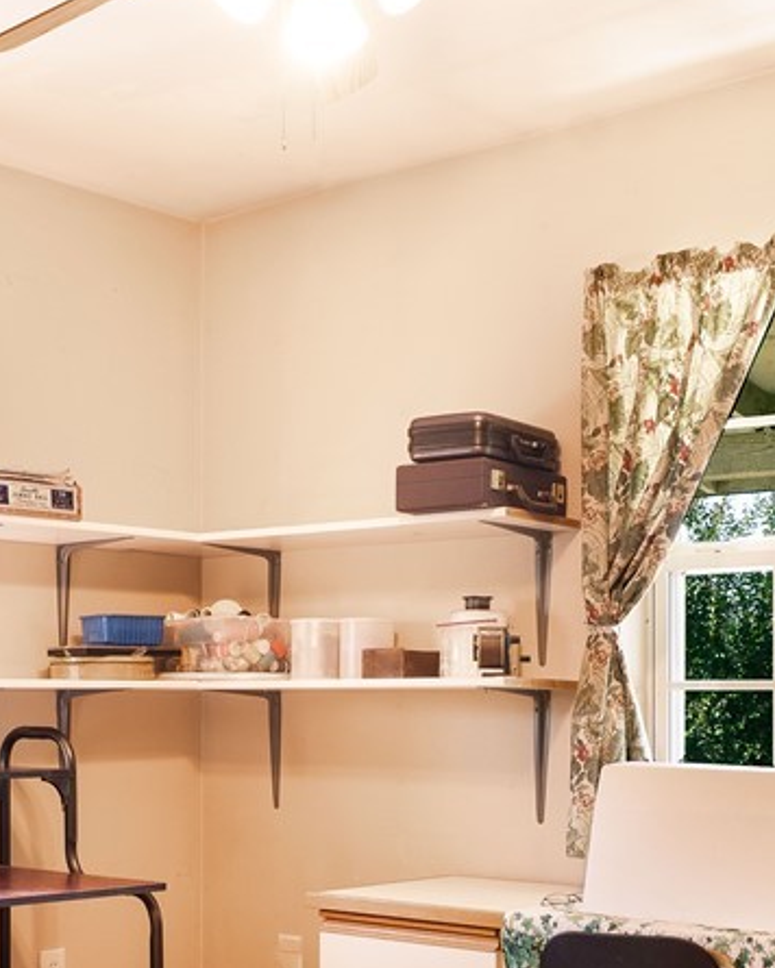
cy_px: 724
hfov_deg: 27.6
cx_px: 324
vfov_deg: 33.5
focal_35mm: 55
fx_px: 1577
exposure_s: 1/40
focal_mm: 16
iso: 320
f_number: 8
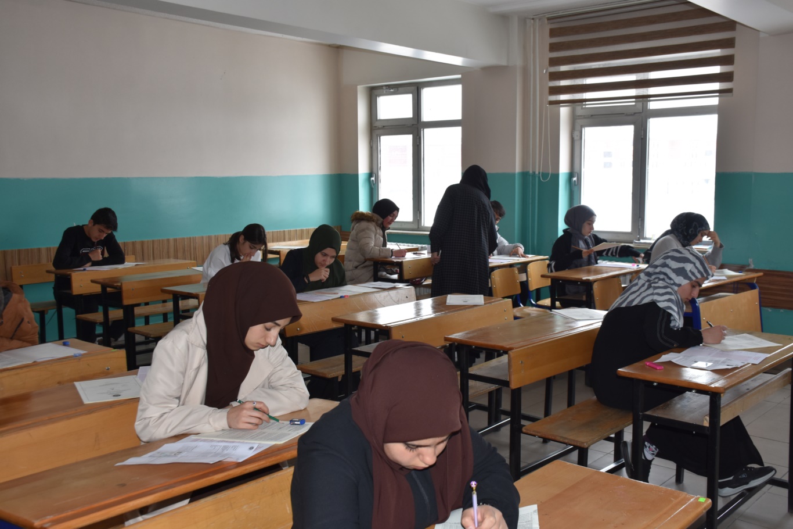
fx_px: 793
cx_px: 396
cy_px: 264
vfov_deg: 36.9
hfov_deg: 53.1
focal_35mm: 36
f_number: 6.3
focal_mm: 24
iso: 400
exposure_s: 1/250
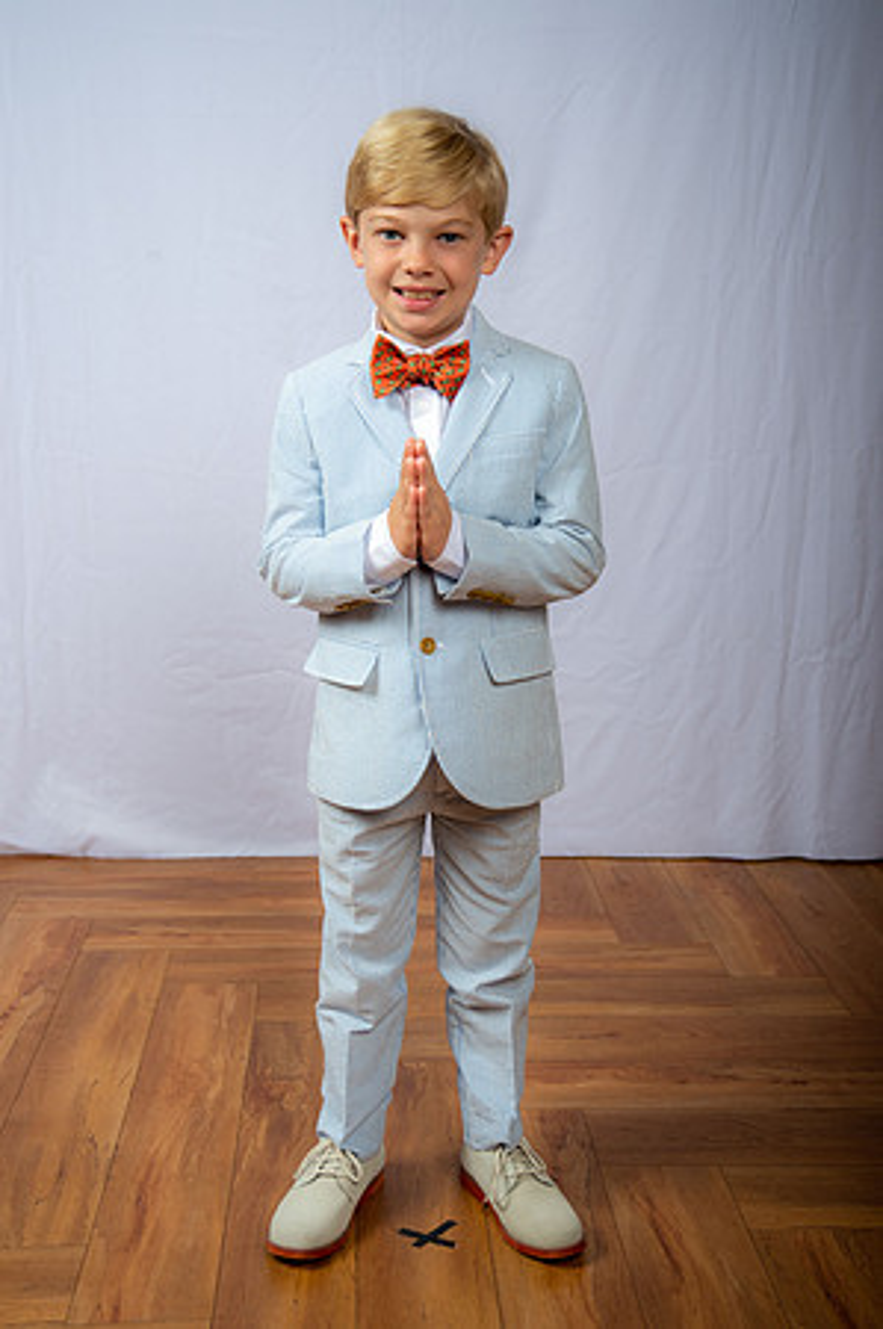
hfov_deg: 28.0
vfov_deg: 41.2
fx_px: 1770
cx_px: 442
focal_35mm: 48
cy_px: 664
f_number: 6.3
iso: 250
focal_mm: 48
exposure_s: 1/200
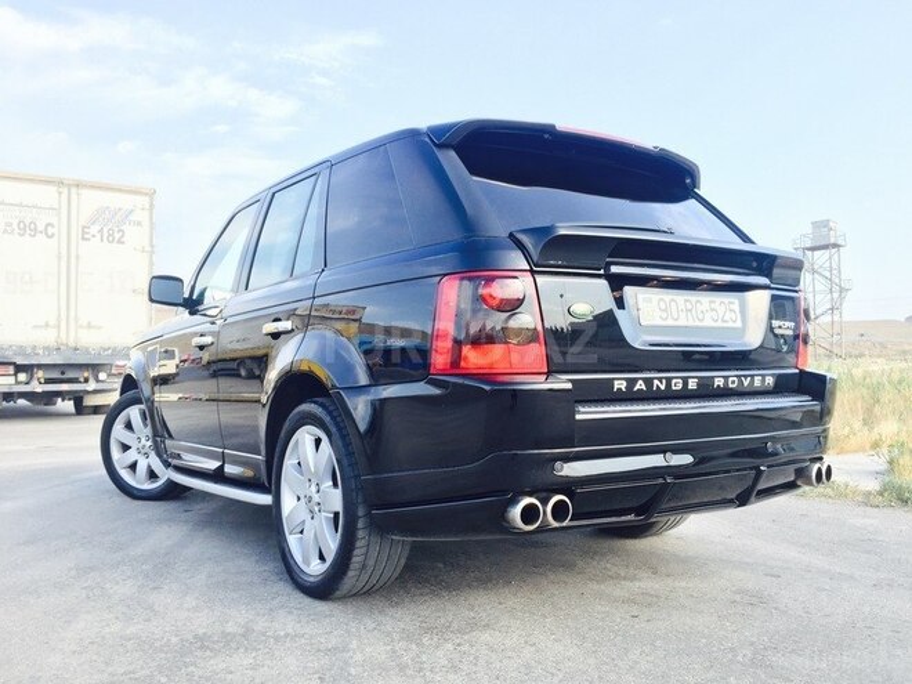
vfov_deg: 48.2
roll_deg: +1.3
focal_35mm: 29
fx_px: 764
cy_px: 342
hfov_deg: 61.7
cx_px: 456
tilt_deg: +3.5
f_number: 2.2
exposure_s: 1/412
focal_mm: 4.15
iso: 32
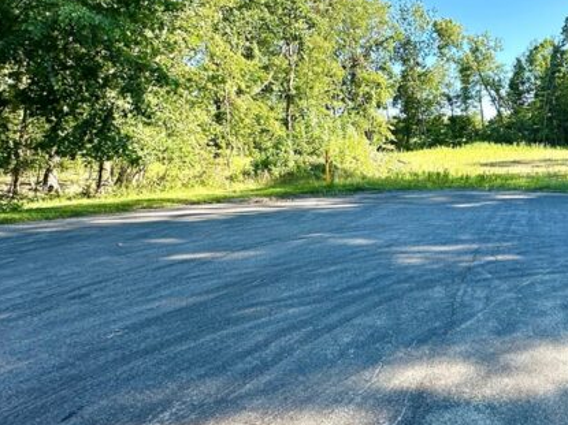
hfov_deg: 56.0
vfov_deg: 48.4
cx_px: 517
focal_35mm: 27
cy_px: 83
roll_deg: -1.4
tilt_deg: +0.7
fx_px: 443
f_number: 2.2
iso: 40
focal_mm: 2.22
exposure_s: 1/739
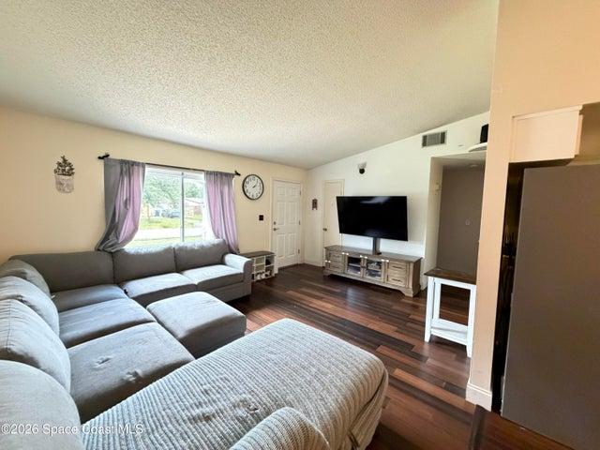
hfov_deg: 102.1
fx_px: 243
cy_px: 225
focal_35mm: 14
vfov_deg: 85.7
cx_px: 300
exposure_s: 1/60
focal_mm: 2.22
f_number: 2.2
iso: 1000
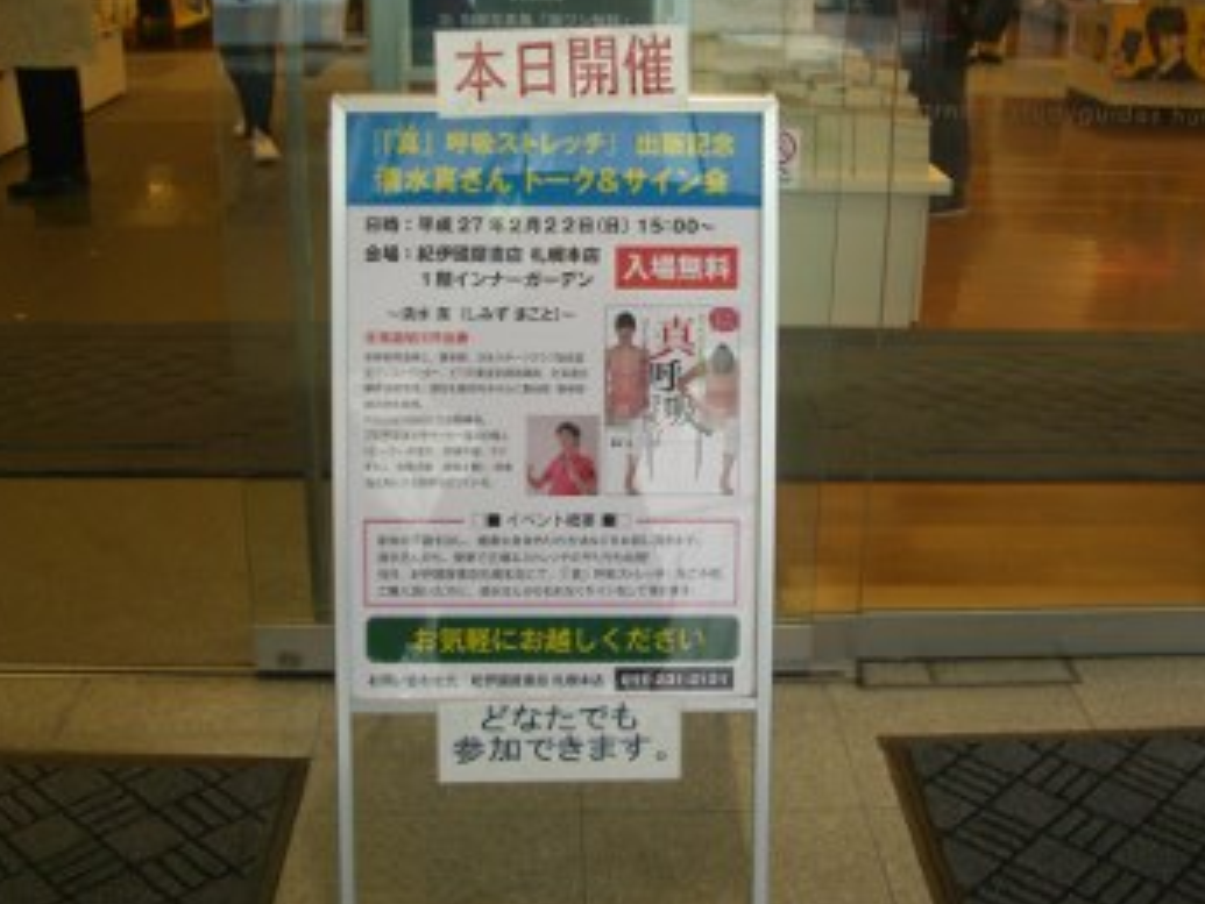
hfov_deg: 42.9
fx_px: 1532
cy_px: 398
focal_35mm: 44
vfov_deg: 32.9
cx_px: 622
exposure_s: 1/100
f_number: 2.8
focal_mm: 7.9
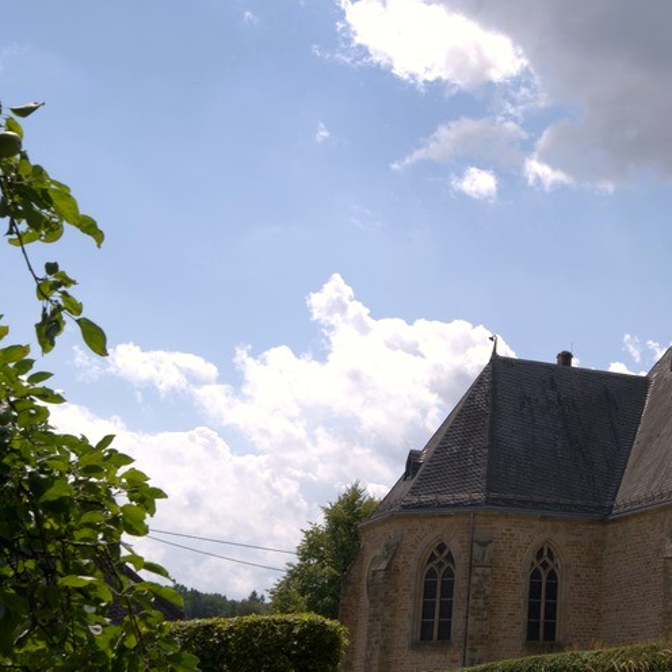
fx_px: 1581
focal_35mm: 72
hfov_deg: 22.2
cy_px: 264
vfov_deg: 23.9
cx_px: 797
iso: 100
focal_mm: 35
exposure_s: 1/125
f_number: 14
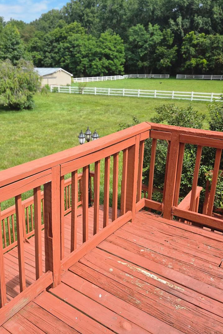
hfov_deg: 40.5
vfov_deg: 58.7
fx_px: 297
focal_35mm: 32
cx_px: 70
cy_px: 167
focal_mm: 5.4
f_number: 1.8
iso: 80
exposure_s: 1/3687
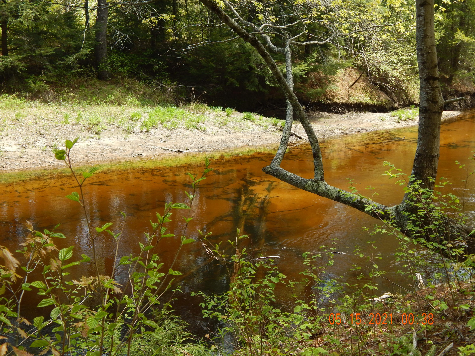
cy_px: 178
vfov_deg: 29.7
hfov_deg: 38.9
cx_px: 238
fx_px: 672
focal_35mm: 49
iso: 125
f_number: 3.7
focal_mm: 8.6
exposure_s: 1/320
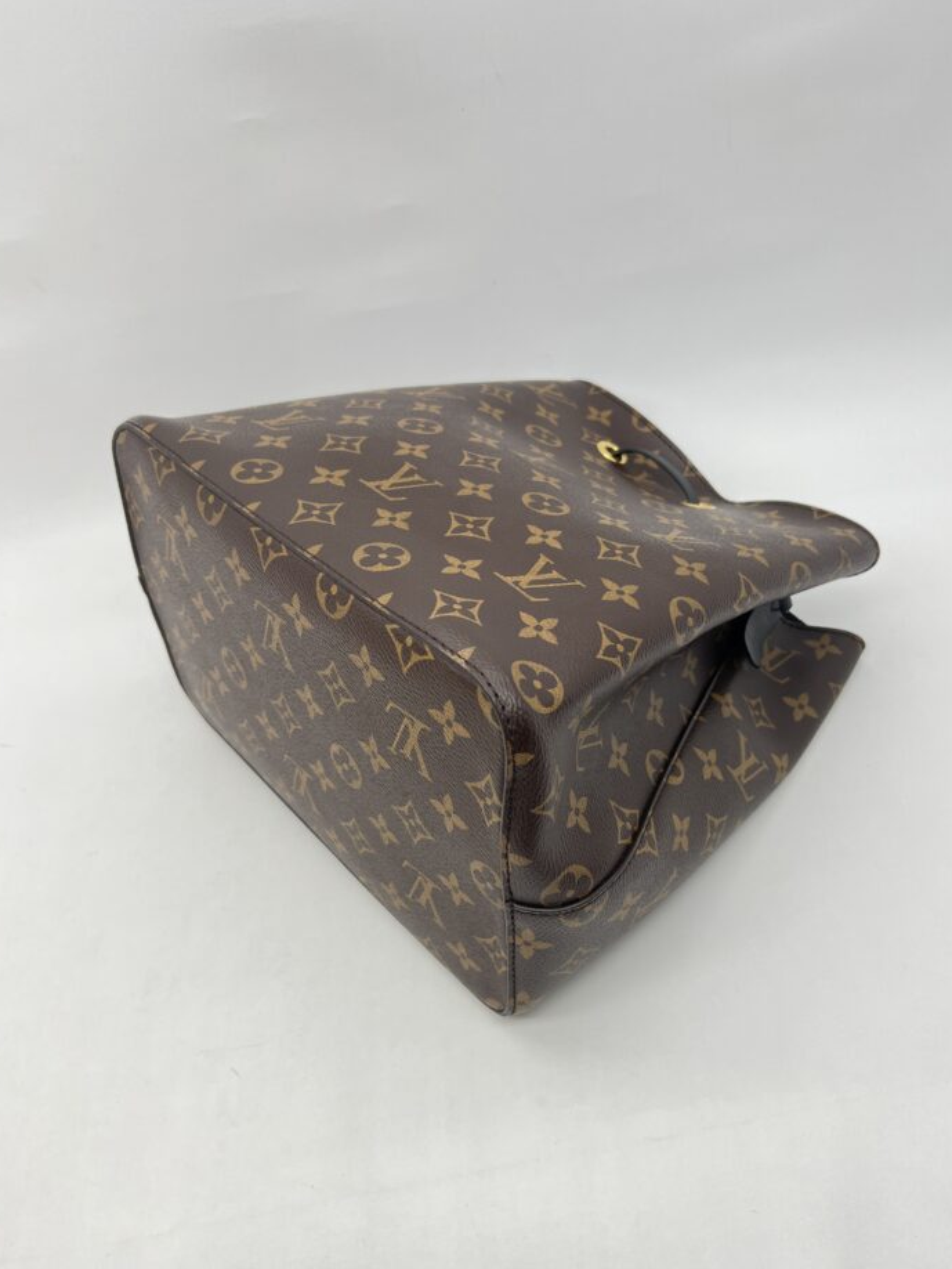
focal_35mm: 29
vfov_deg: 61.6
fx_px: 1063
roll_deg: +9.2
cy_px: 672
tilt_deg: -44.1
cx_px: 513
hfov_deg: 48.2
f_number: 1.5
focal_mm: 5.7
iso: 32
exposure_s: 1/100
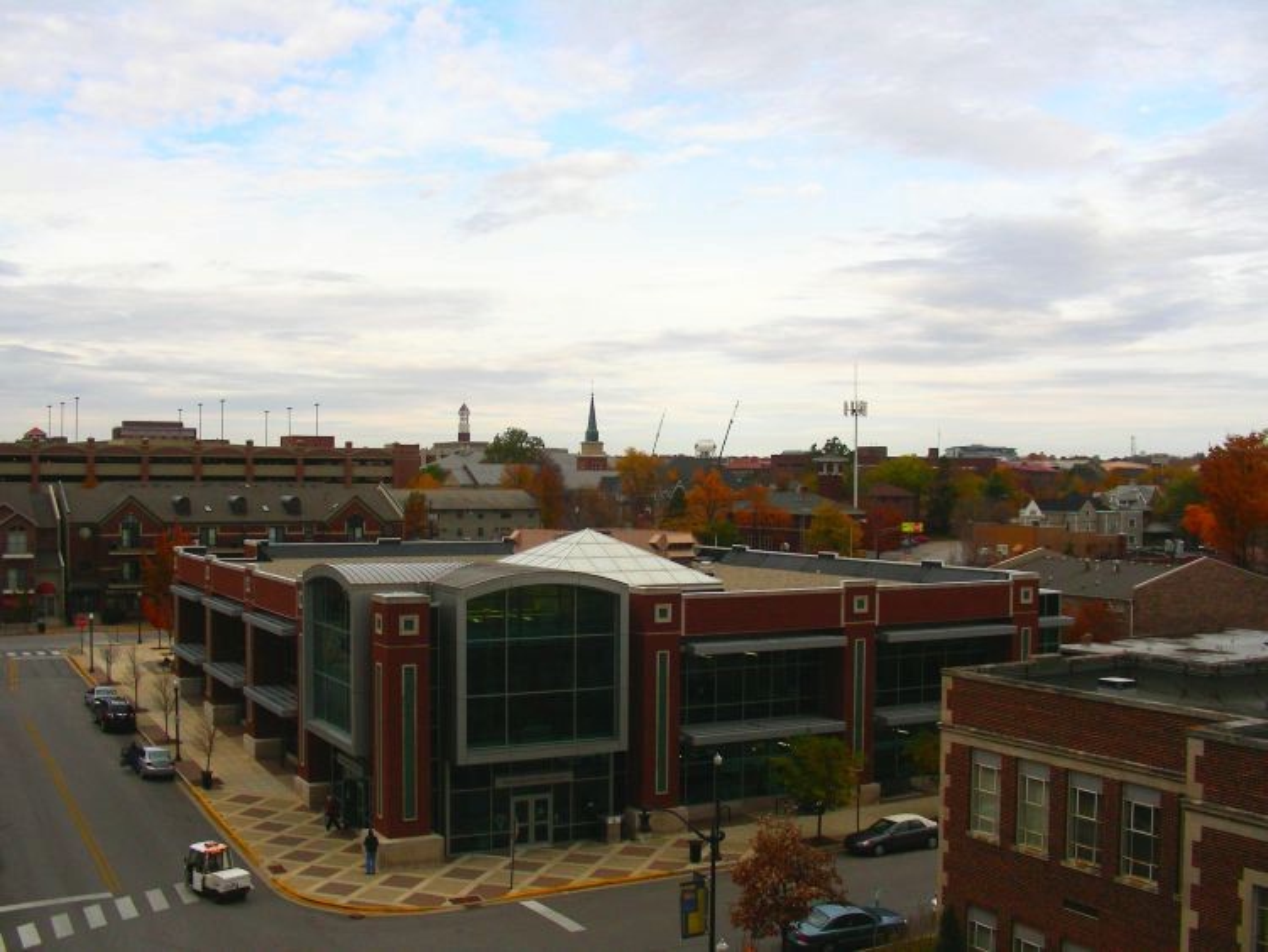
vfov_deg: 37.7
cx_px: 634
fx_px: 1392
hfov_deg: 49.0
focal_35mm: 38
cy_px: 476
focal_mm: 6.3
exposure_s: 1/152
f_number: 4
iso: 50
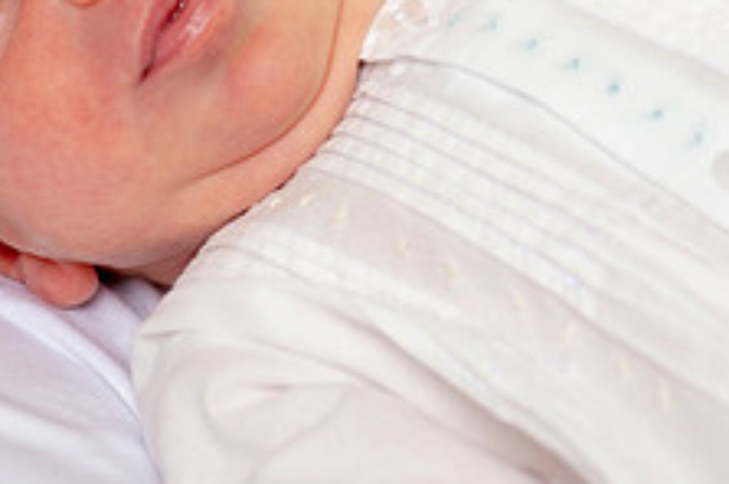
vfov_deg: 2.8
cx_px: 173
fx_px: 10009
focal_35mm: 495
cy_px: 62
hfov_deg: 4.2
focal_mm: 190
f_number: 6.3
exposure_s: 1/160
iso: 200
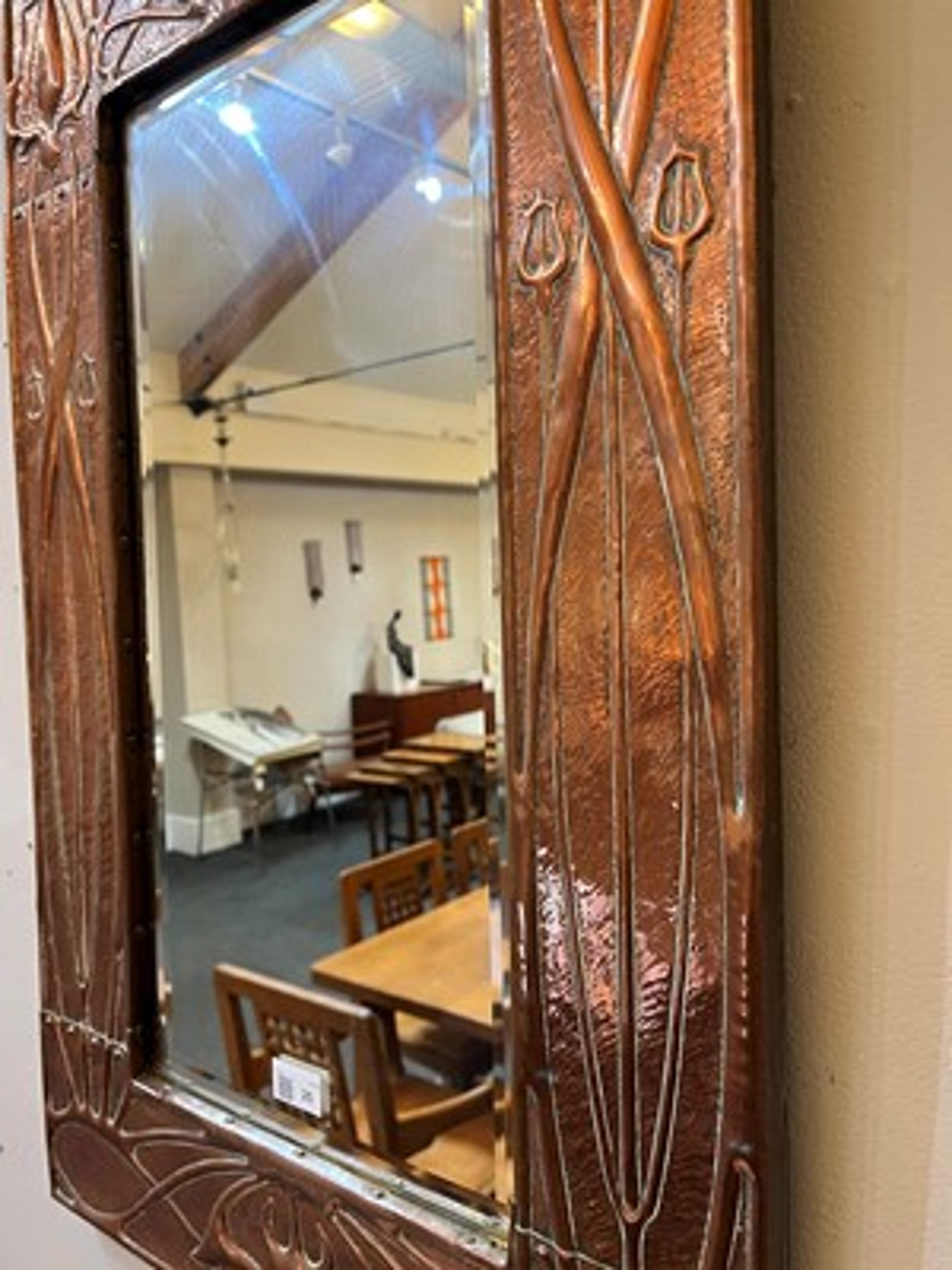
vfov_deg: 67.3
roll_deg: +1.0
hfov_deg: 53.1
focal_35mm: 26
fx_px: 953
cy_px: 635
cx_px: 476
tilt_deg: -0.4
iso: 100
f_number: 1.6
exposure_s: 1/50
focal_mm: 5.1
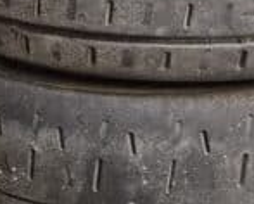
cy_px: -5
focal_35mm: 61
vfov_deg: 23.8
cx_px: 199
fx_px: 459
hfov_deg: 30.3
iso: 1600
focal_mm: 5.4
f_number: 1.8
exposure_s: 1/33
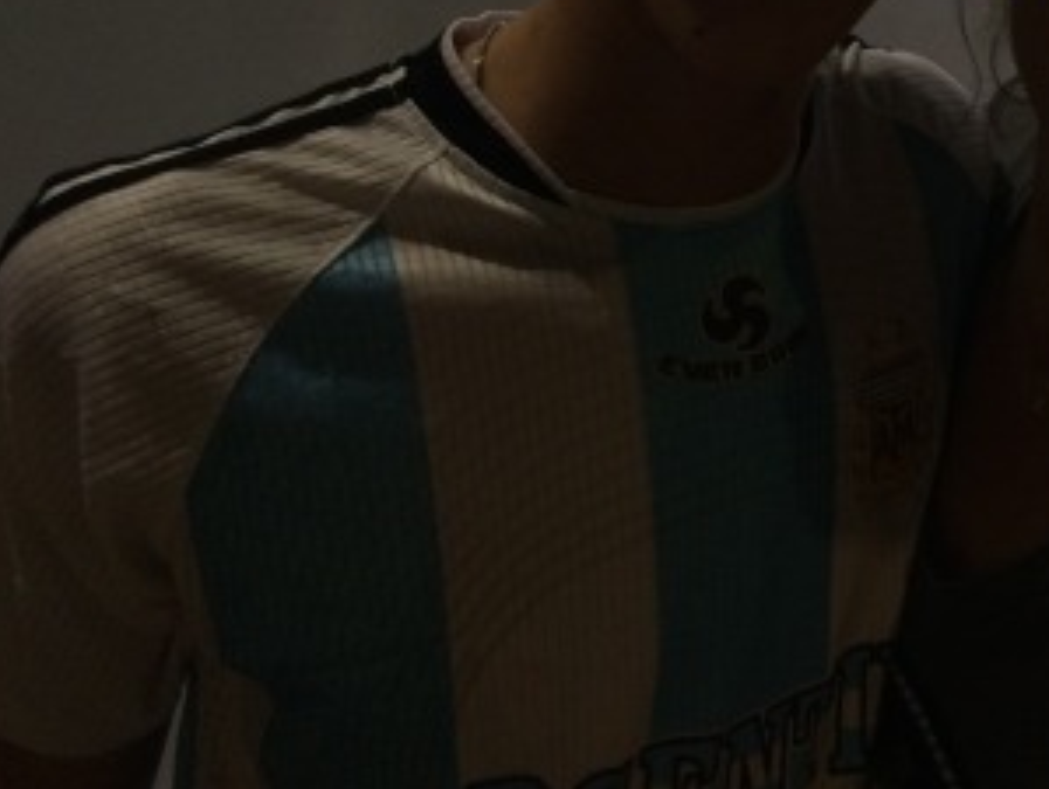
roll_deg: +1.4
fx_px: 1881
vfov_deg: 22.5
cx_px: 1045
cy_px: -49
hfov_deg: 29.2
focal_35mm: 62
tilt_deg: -18.0
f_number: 2.2
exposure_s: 1/30
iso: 100
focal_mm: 4.15
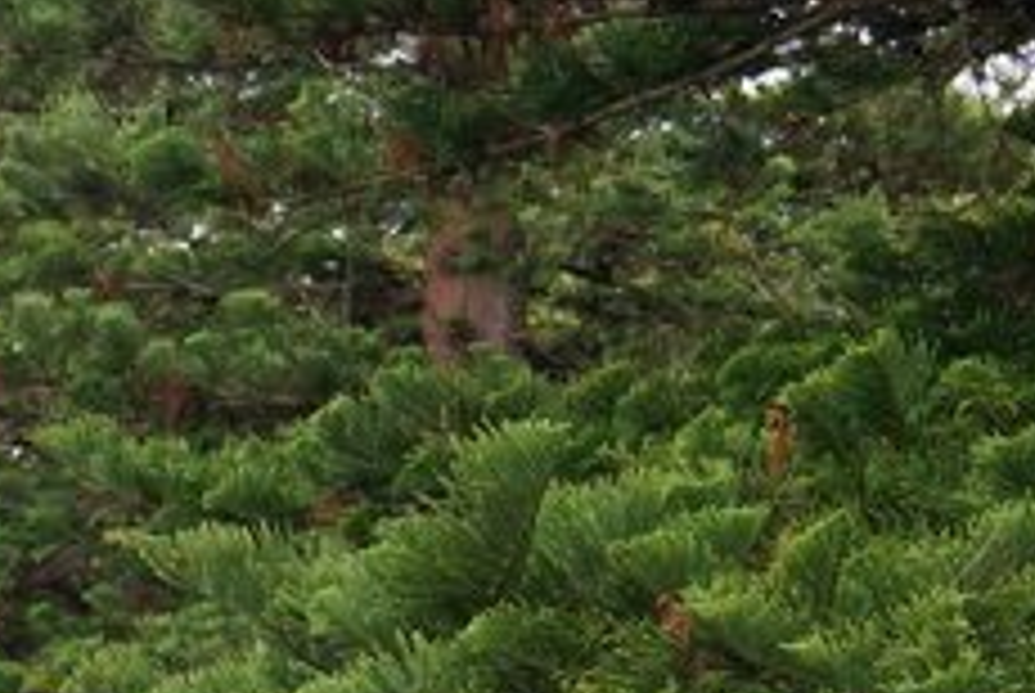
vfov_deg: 10.8
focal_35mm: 125
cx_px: -572
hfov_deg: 15.0
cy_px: 882
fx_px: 3598
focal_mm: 24
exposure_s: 1/640
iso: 250
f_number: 3.2
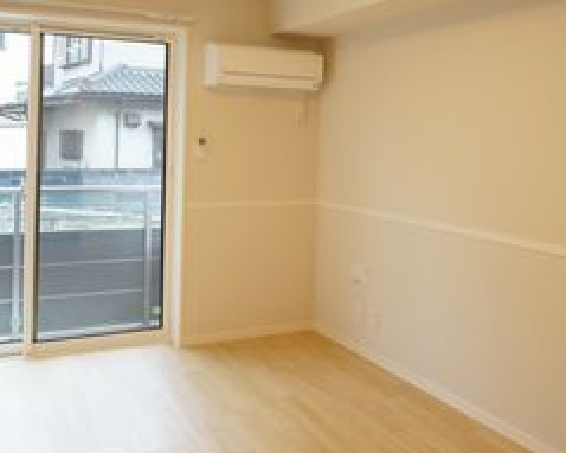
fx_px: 787
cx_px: 261
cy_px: 122
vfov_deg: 31.6
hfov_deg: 39.5
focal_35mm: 47
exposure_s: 1/80
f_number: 4.5
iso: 400
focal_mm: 16
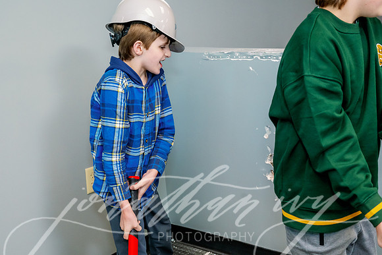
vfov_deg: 25.9
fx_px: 555
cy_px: 126
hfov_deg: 38.0
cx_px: 176
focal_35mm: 52
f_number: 5.6
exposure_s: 1/200
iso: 2000
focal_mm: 46
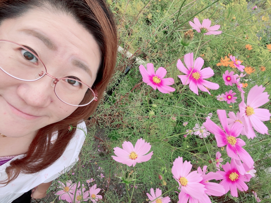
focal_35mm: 23
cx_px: 136
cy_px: 102
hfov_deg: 73.9
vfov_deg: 58.9
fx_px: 180
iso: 32
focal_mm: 2.71
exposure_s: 1/121
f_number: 2.2
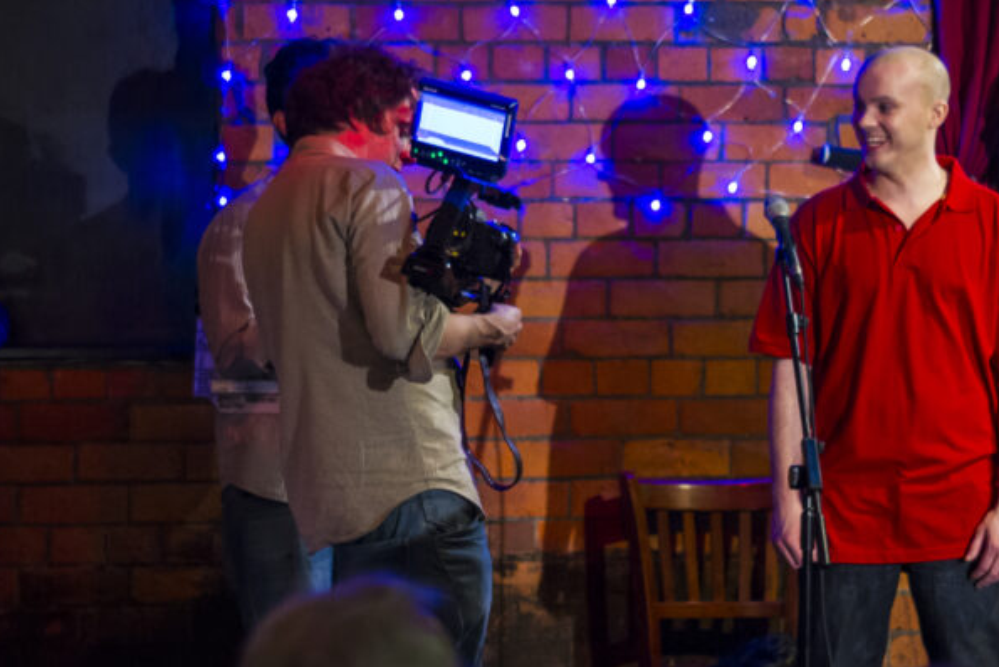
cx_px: 638
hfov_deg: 15.9
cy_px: 355
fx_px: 3580
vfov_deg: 10.6
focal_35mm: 129
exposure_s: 1/80
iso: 800
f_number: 1.7
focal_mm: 50
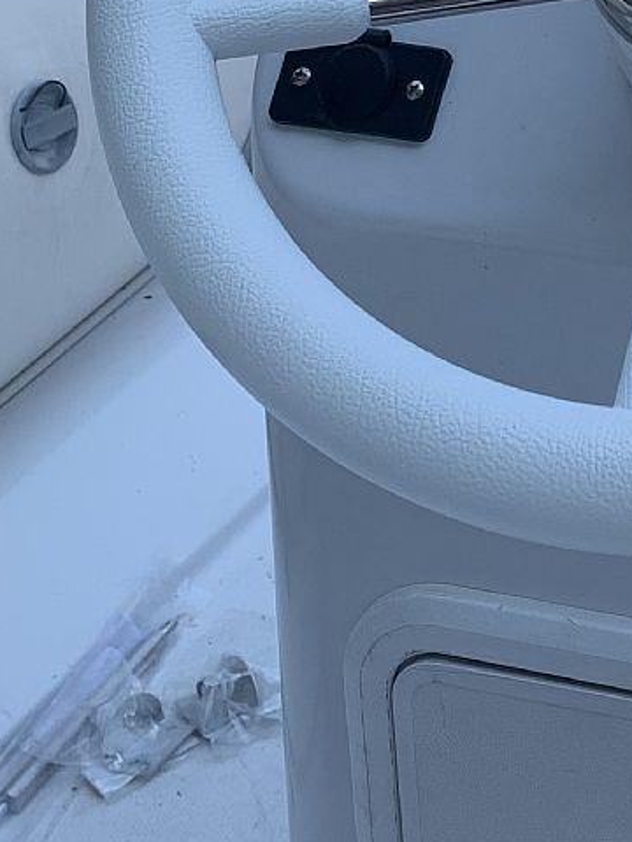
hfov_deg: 17.8
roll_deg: +1.4
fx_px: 1899
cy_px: -25
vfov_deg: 23.8
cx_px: 802
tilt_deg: -18.3
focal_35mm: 78
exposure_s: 1/1220
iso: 25
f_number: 1.8
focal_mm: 4.25
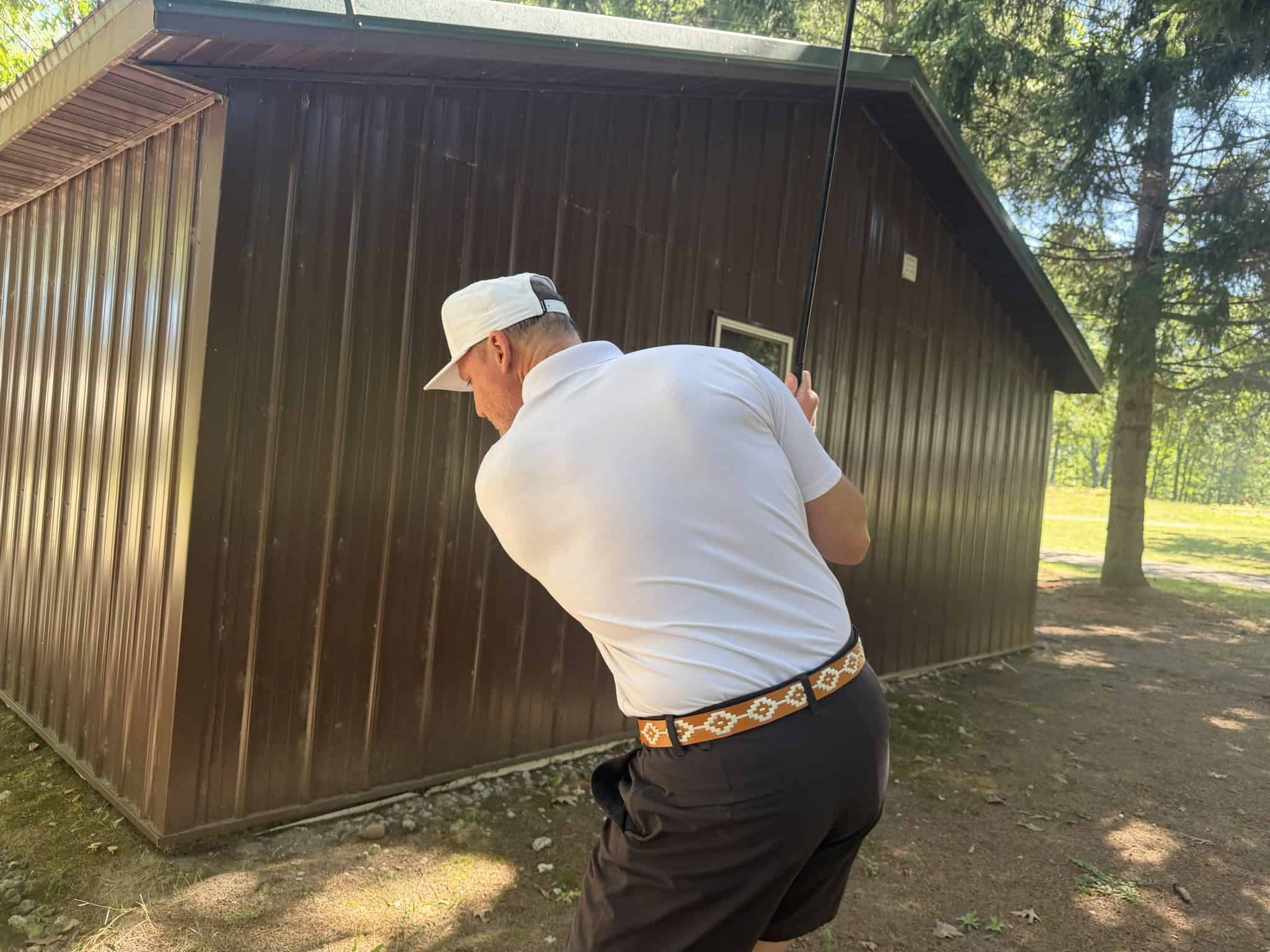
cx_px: 635
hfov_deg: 71.6
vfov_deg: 56.8
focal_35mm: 24
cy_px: 476
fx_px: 881
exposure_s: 1/183
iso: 125
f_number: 1.8
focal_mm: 6.8
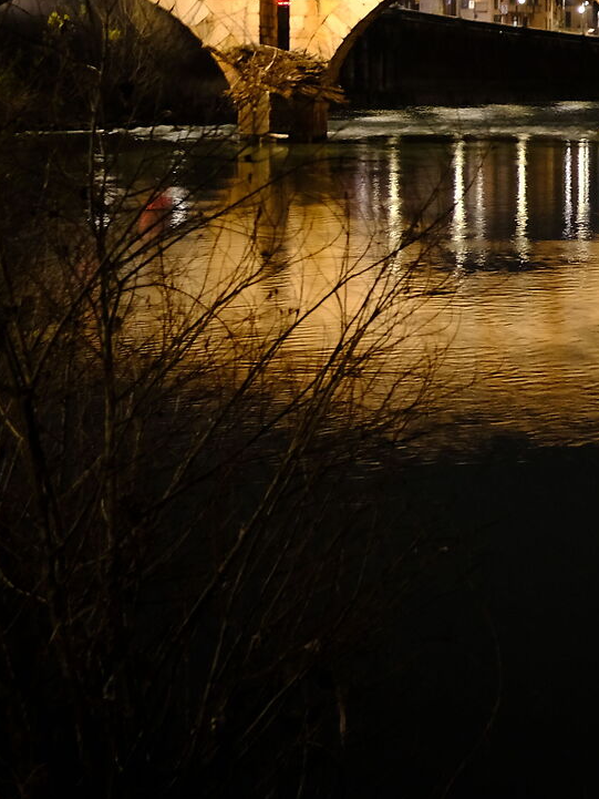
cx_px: 880
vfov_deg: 20.1
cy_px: 112
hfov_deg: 14.4
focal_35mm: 96
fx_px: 2214
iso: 800
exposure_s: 1
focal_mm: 19.7
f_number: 4.5
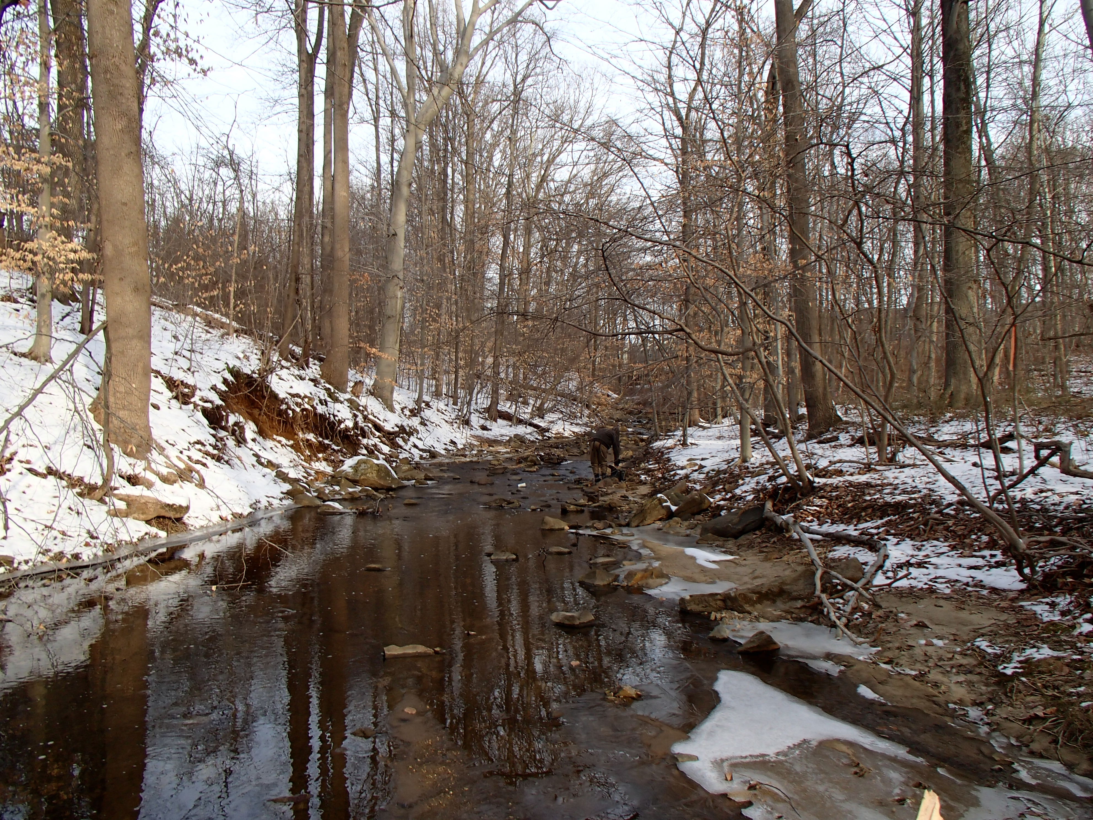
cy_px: 410
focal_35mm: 28
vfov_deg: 49.7
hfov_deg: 63.4
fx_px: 884
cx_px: 546
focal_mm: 5
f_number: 3.9
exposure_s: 1/250
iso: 100
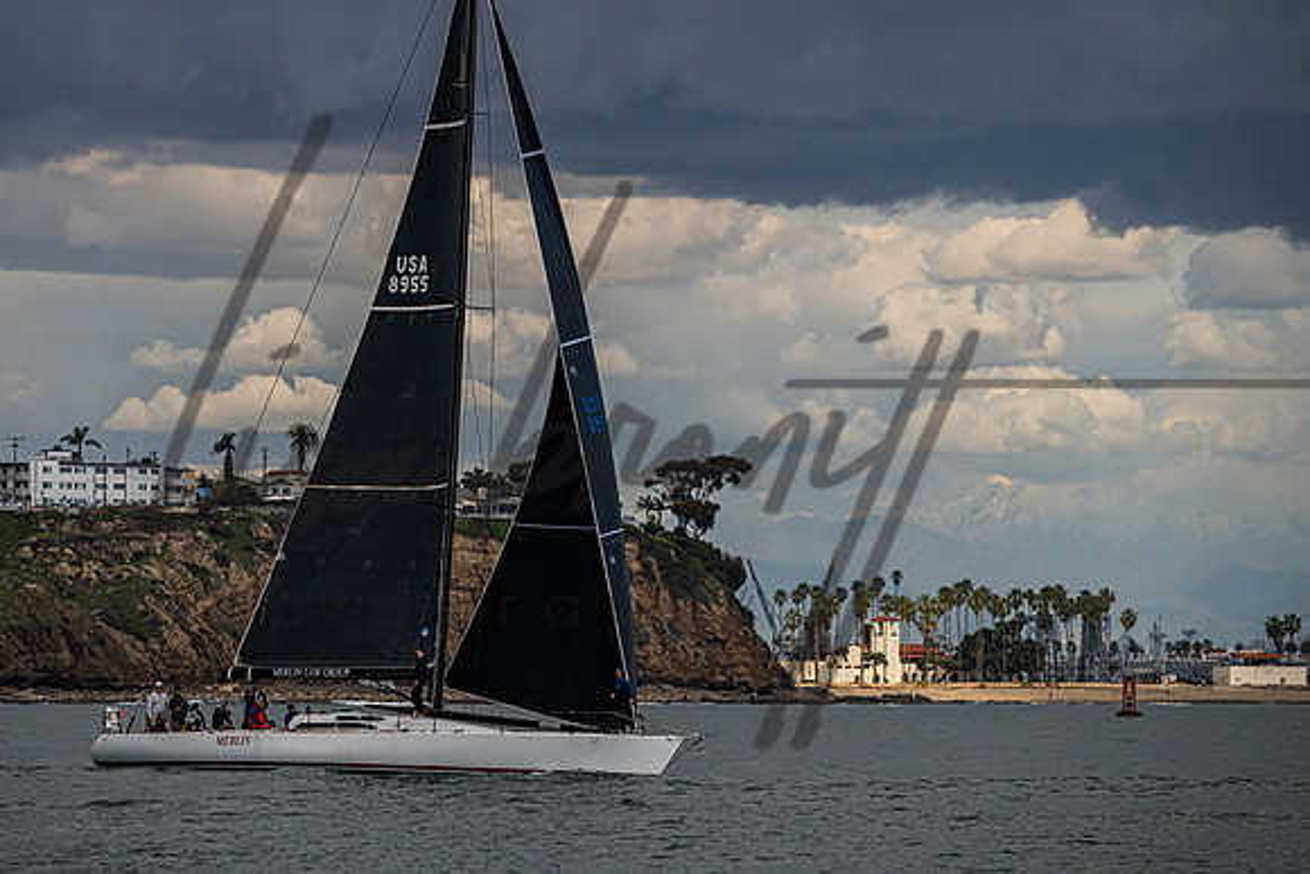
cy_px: 344
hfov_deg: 6.9
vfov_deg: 4.6
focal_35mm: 299
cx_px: 529
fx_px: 10888
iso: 400
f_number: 5.6
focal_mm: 220
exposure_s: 1/5000
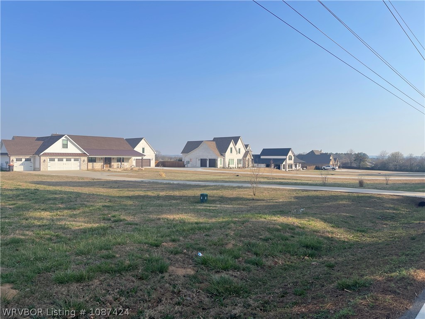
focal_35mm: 25
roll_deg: -0.6
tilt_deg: -0.1
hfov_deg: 69.4
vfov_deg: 54.9
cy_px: 160
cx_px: 212
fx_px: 307
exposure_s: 1/2717
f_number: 1.6
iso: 32
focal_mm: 5.1
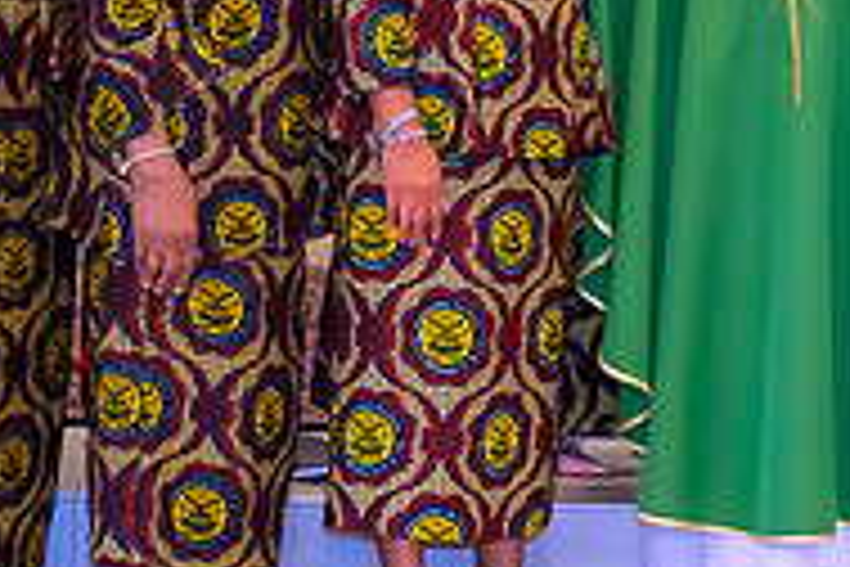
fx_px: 4580
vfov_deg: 7.0
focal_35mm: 194
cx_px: 445
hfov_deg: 10.6
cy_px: -21
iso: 1000
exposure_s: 1/80
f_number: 2.8
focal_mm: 28
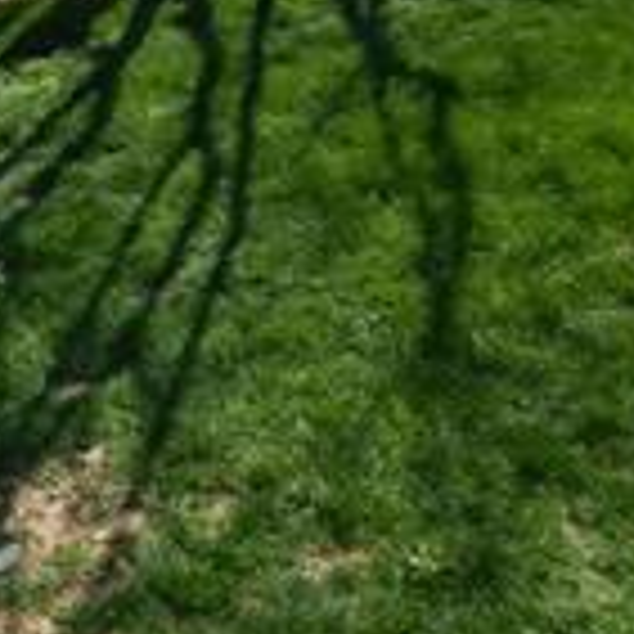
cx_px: -103
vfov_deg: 18.8
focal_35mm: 88
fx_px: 1823
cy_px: -103
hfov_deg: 18.8
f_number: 3
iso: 125
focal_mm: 4
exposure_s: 1/1250
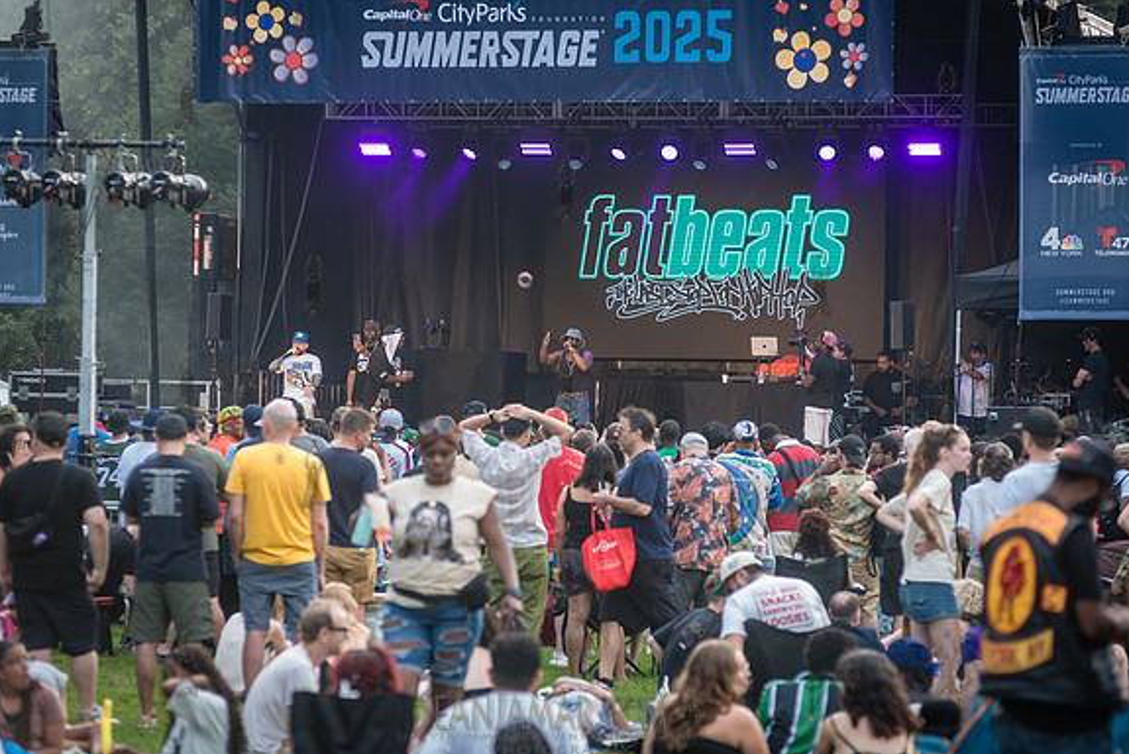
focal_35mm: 173
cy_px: 378
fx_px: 5428
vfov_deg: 7.9
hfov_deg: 11.9
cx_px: 565
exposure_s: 1/640
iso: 1000
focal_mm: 170
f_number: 4
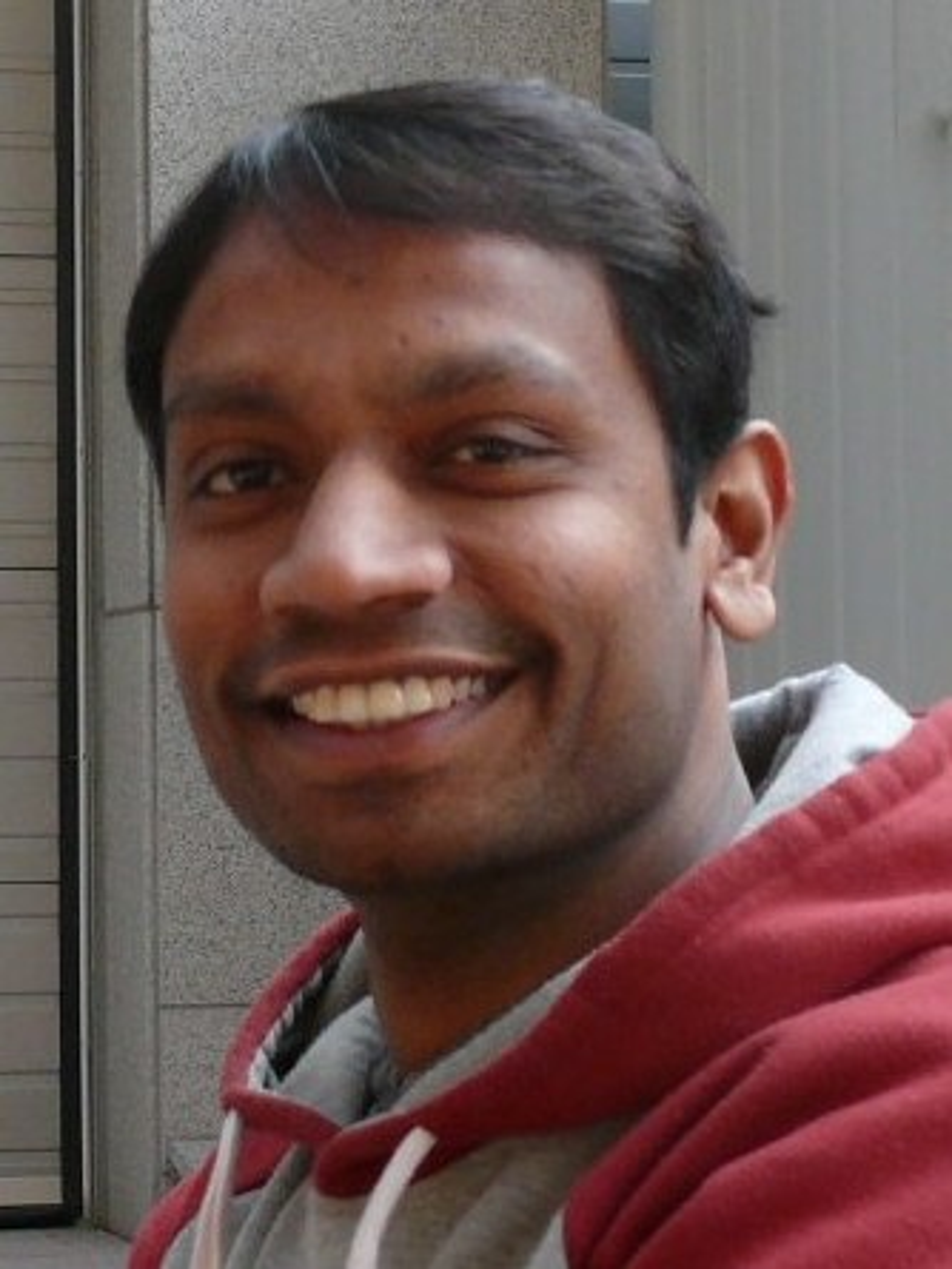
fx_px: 1283
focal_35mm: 35
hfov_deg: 40.7
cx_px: 476
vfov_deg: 52.6
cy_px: 634
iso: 100
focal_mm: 7.4
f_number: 3.2
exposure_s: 1/125
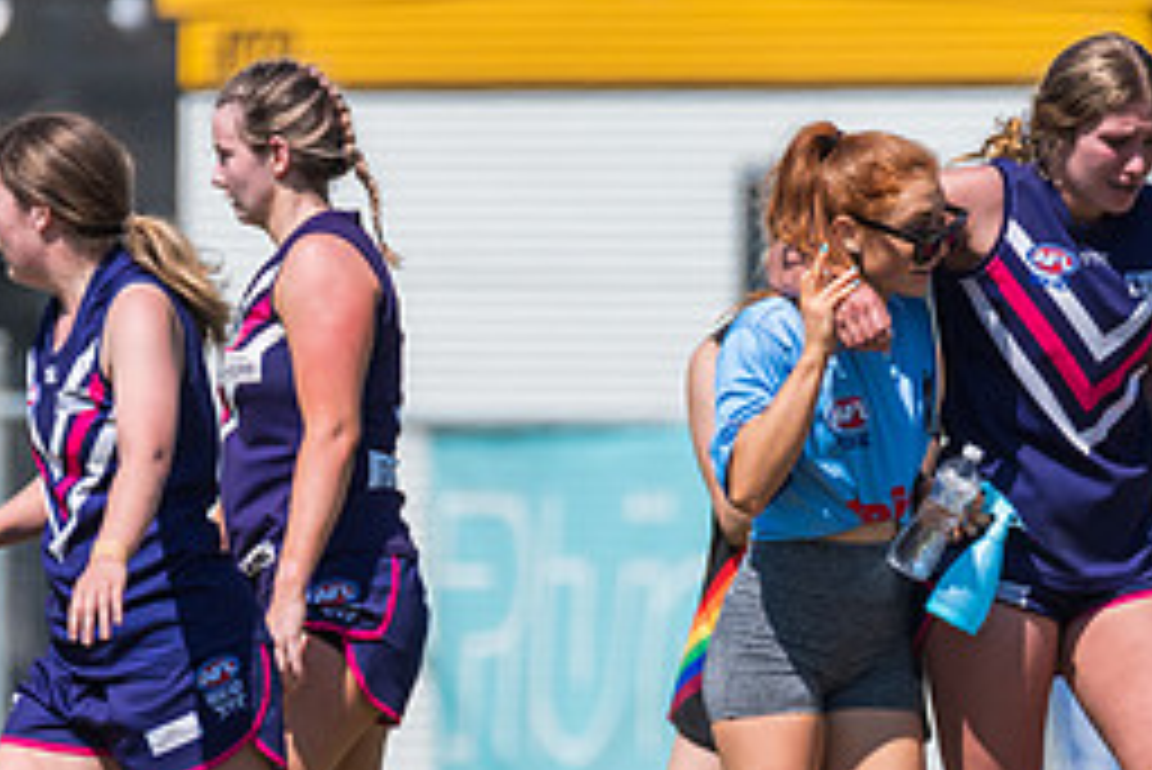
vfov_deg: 0.8
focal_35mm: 1623
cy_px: 645
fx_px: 51963
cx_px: 765
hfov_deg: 1.3
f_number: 6.3
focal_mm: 600
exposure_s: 1/3200
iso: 800
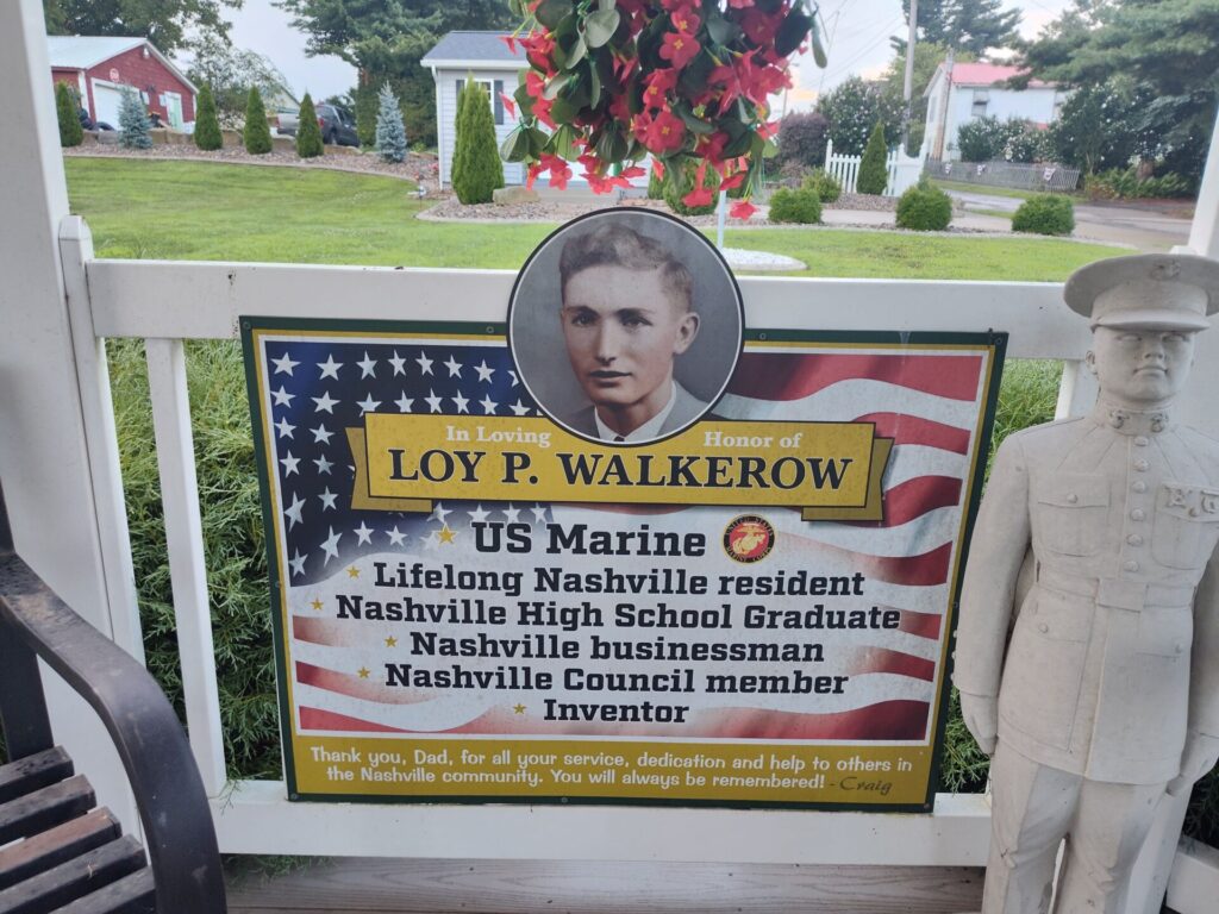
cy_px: 457
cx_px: 610
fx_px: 810
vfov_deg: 58.9
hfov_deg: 73.9
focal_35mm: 23
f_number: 1.8
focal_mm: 5.56
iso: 370
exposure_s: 1/120
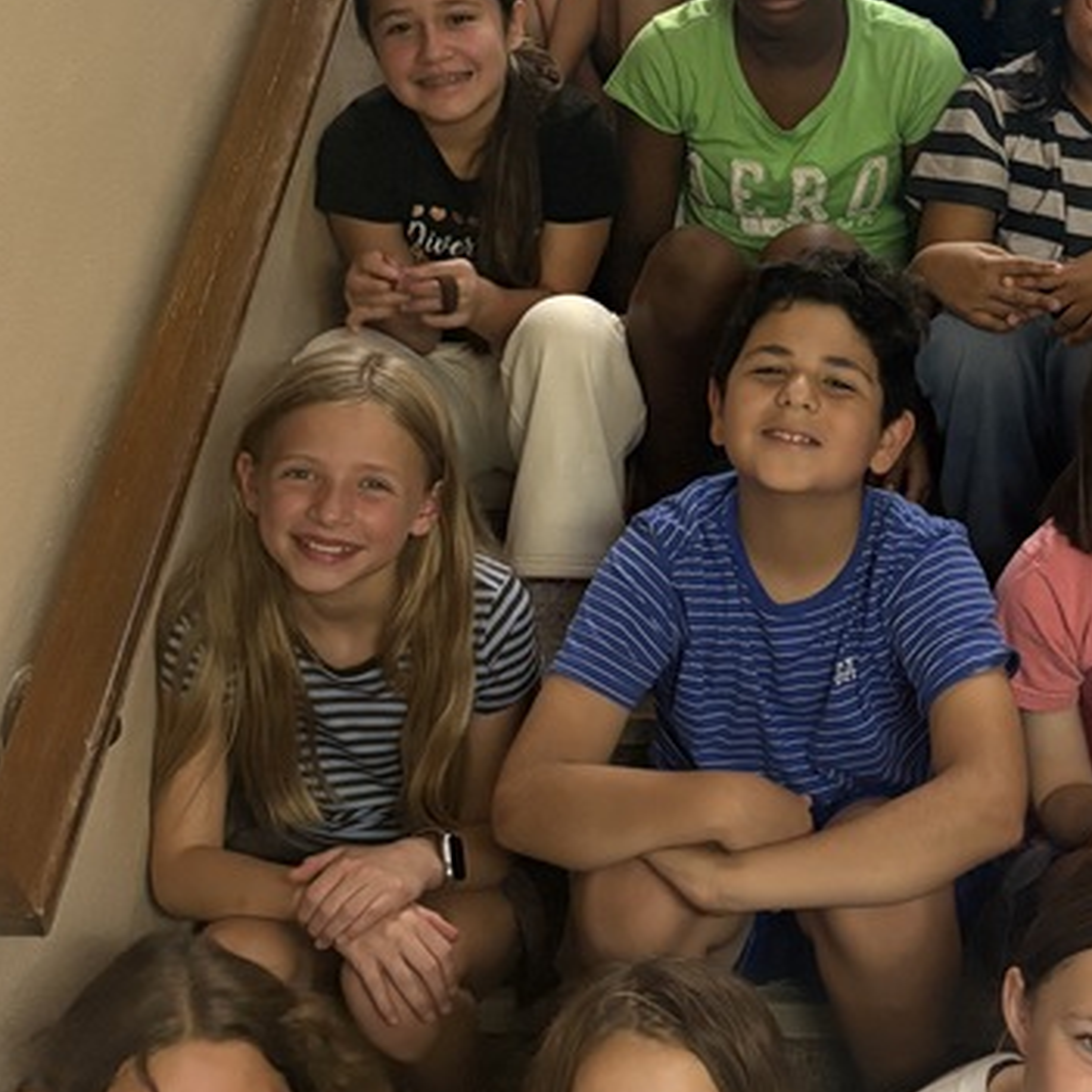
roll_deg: -0.1
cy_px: 255
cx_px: 905
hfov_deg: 25.2
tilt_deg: -15.7
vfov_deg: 25.4
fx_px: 2391
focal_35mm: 67
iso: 500
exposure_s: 1/40
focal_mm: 5.96
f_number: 1.6
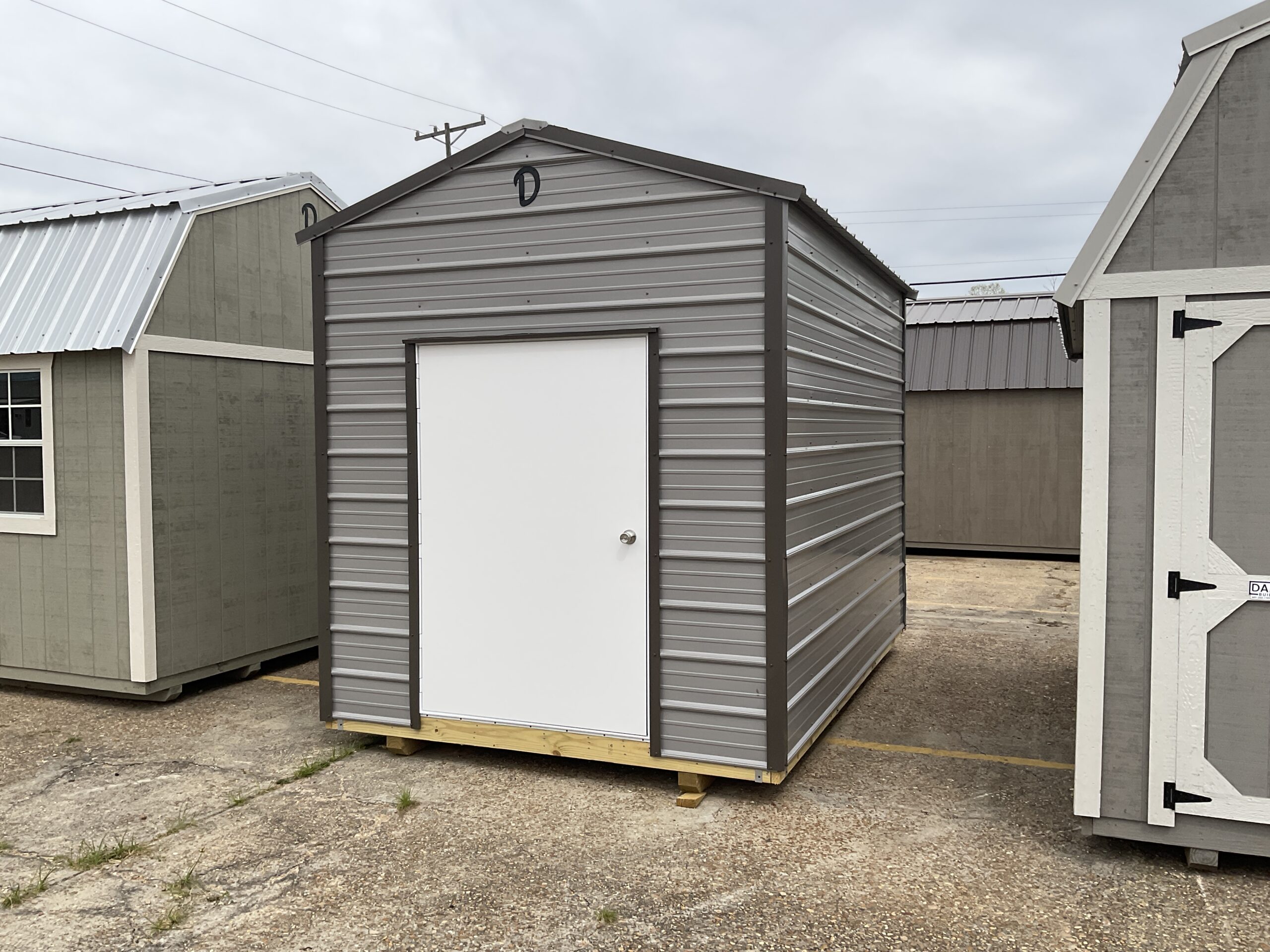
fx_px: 1064
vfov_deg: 48.2
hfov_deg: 61.7
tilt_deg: -3.4
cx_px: 635
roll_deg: -0.6
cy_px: 476
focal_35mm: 29
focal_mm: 3
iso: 16
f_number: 1.8
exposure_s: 1/2427
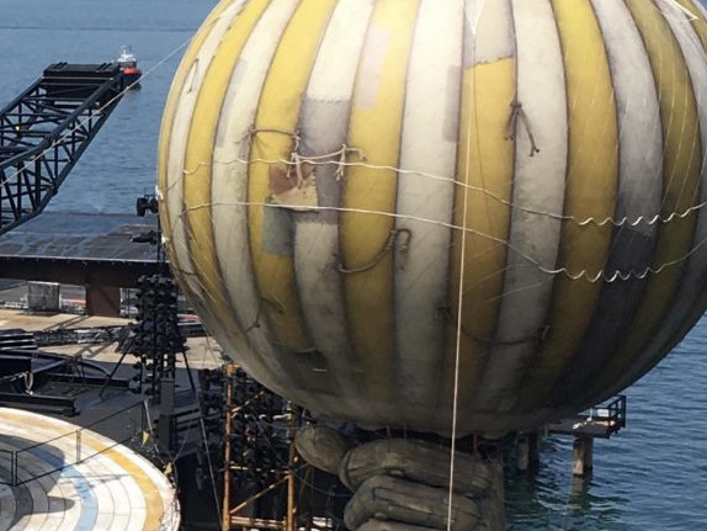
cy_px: -68
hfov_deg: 18.6
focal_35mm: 97
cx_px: -245
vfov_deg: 14.8
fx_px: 1982
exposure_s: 1/2024
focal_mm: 4.15
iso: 25
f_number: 2.2
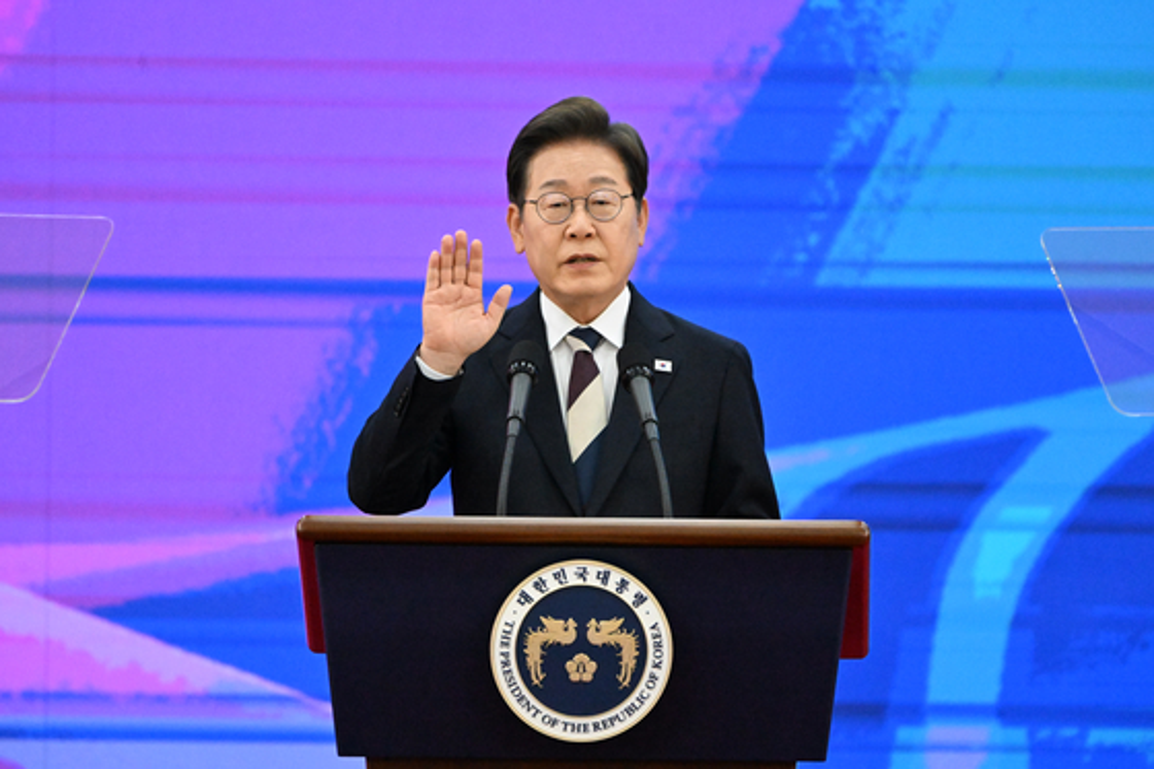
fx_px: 19227
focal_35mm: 600
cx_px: 577
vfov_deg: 2.3
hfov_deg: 3.4
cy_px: 384
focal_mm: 600
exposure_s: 1/500
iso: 16000
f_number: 6.3
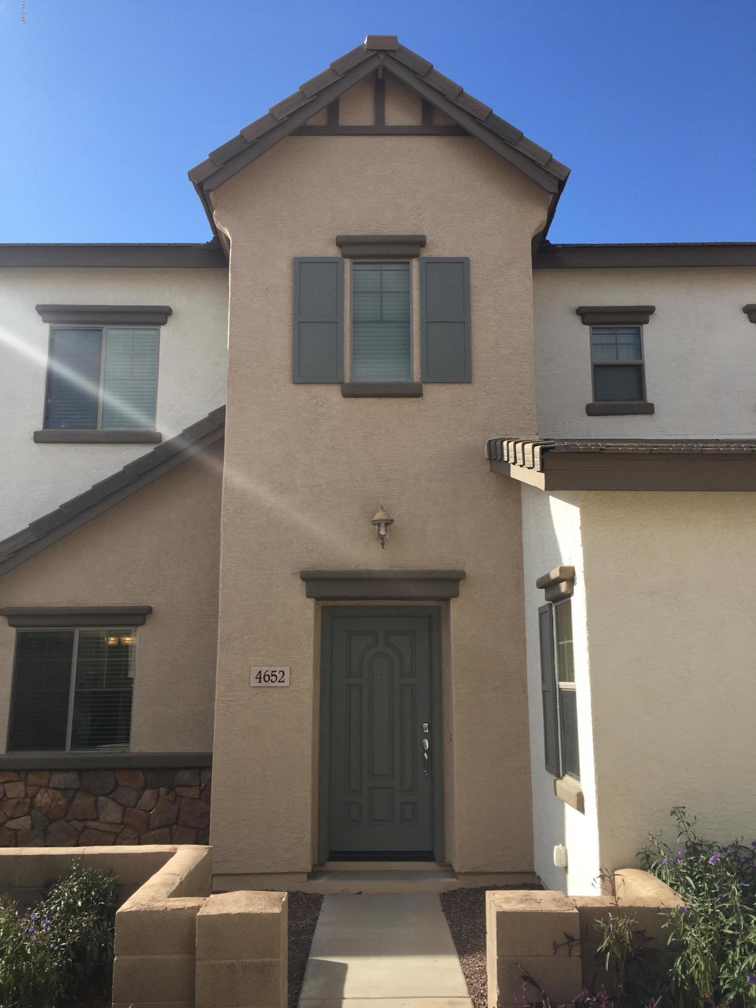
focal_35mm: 29
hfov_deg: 48.2
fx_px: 844
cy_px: 504
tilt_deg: +11.5
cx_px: 378
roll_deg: +1.0
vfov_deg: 61.7
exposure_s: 1/1647
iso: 32
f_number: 2.2
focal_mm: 4.15
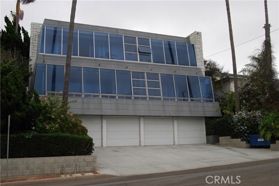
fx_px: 303
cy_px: 93
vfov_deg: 34.3
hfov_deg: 49.5
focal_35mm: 39
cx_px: 140
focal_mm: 26
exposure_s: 1/100
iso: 200
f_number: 9
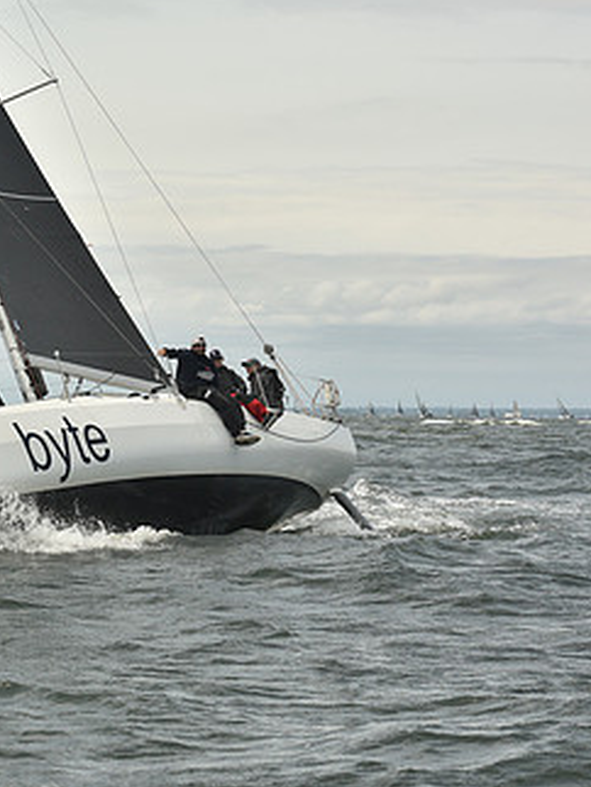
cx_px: 54
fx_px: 3069
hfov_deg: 10.9
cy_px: 363
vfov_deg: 14.6
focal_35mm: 135
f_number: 10
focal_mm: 78
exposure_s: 1/800
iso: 250
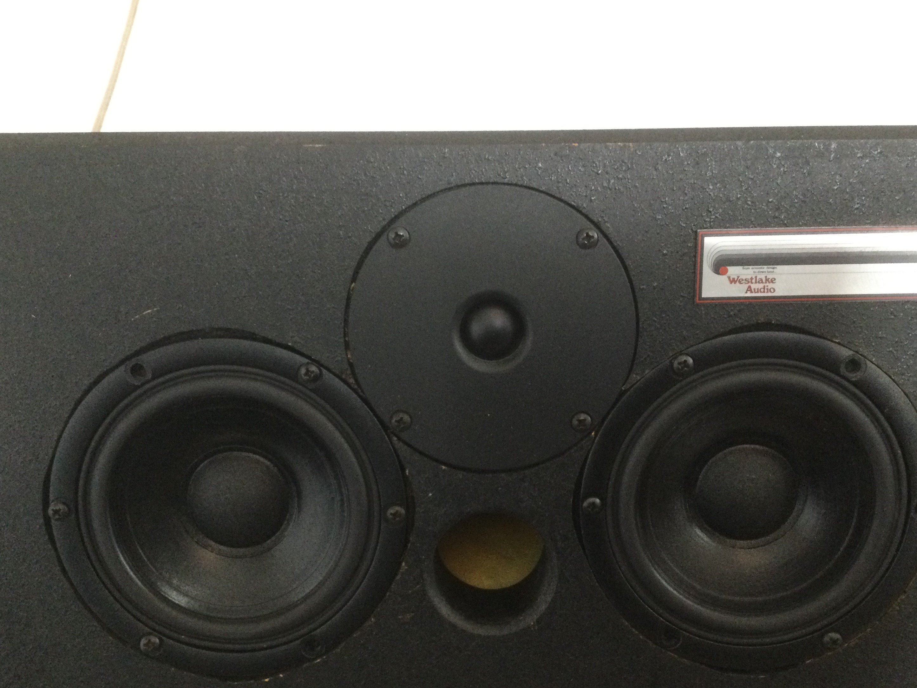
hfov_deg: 52.6
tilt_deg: -12.7
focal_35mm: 35
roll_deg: -0.9
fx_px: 927
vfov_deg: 40.6
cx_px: 487
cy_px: 386
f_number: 2.4
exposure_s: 1/25
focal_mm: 3.3
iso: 200
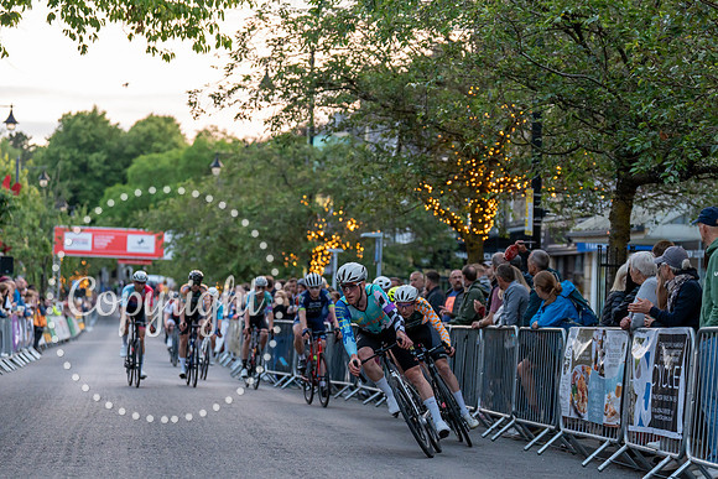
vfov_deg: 12.0
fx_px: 2281
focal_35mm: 114
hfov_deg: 17.9
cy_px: 271
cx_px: 406
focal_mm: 101
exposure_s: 1/1000
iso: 3200
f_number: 2.8
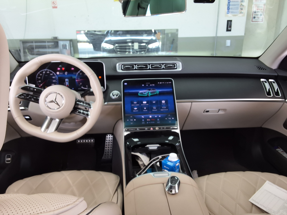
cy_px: 108
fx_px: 232
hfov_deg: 63.4
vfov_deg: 49.7
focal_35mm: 28
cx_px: 144
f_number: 1.9
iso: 50
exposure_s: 1/40
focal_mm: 2.91
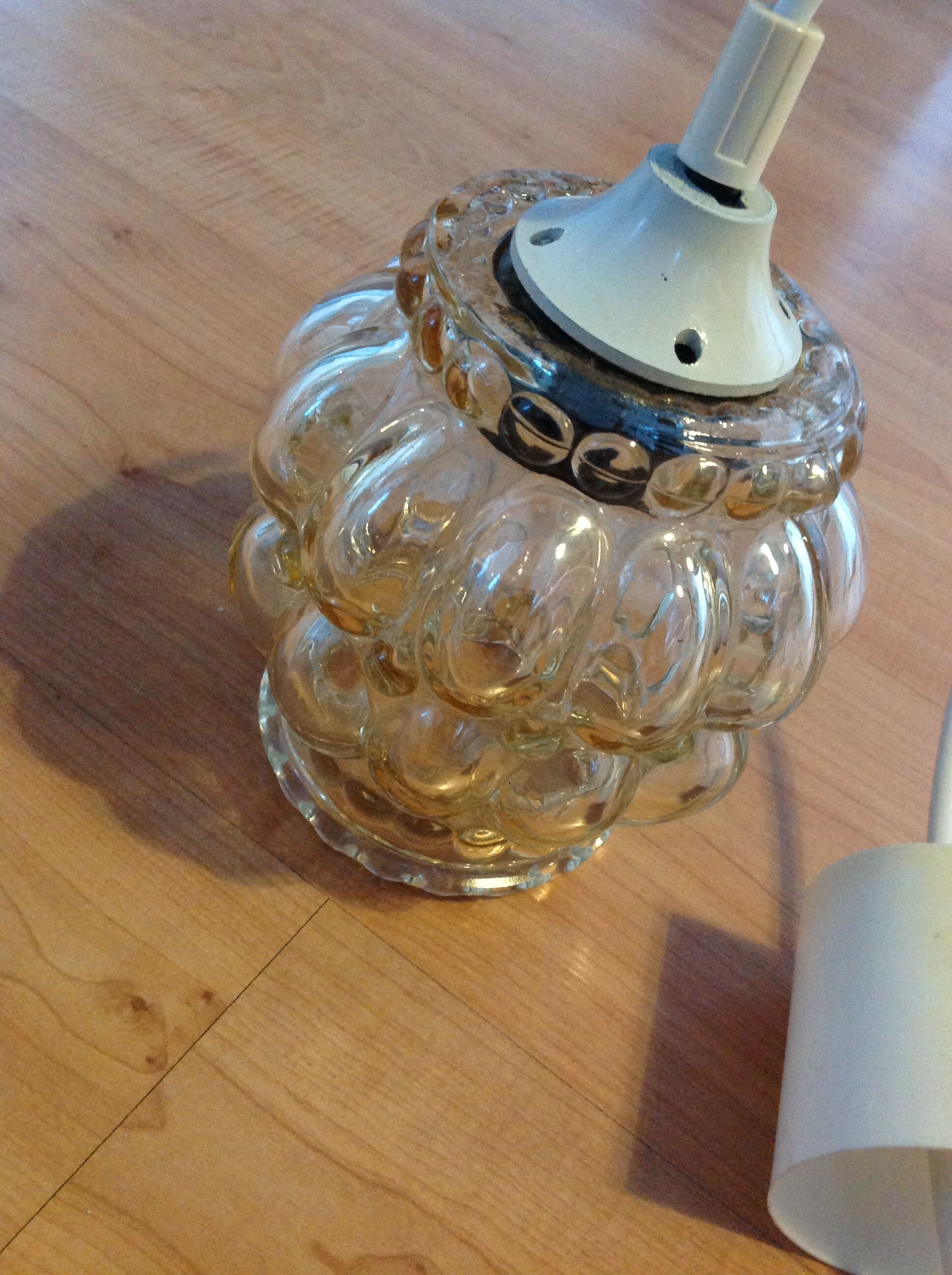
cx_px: 476
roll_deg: -23.1
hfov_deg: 40.6
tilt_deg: -43.3
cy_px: 638
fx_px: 1287
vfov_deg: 52.7
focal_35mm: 35
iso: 400
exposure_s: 1/15
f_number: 2.4
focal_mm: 4.28
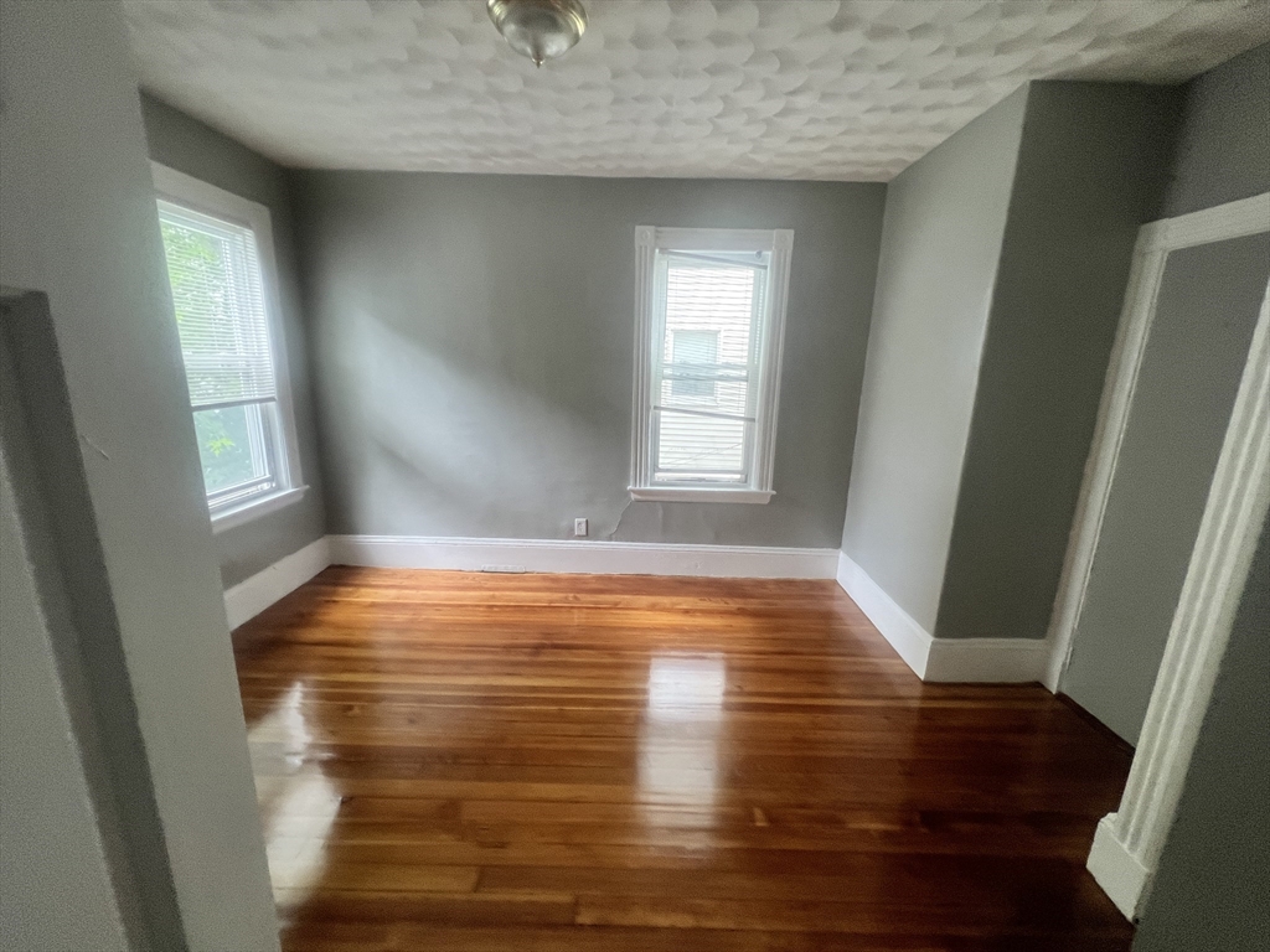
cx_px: 635
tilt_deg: -13.2
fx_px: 477
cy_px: 476
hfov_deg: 106.2
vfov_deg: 89.9
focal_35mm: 13
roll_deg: -1.9
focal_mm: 1.57
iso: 200
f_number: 1.8
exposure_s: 1/99
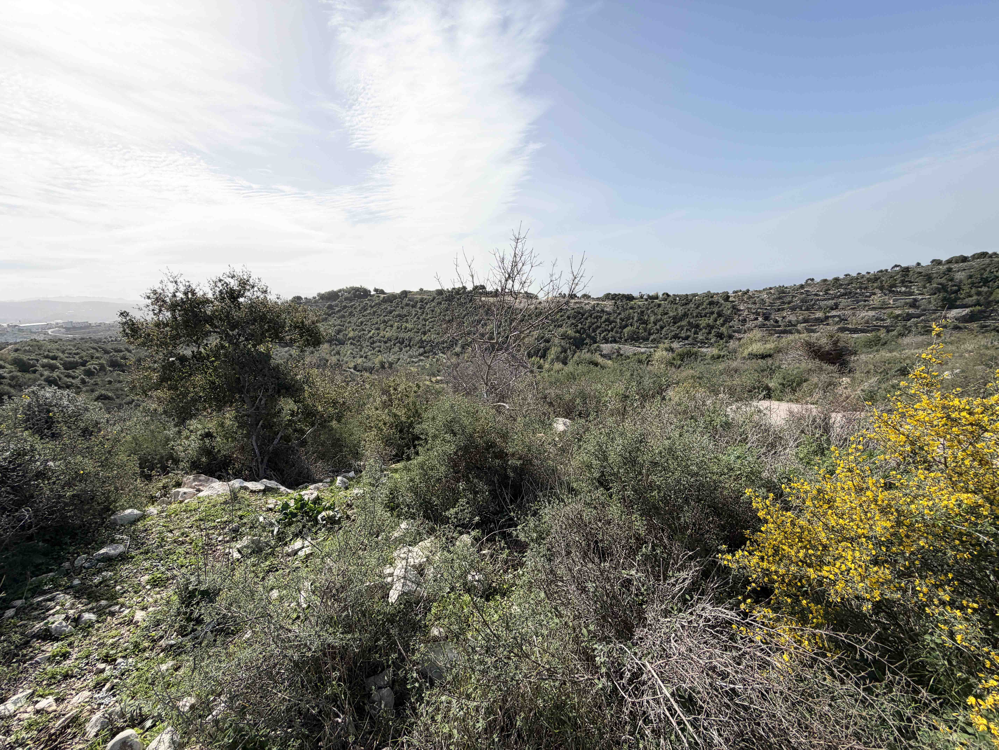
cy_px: 375
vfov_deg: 85.7
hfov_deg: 102.1
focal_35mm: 14
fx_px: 404
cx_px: 500
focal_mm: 2.22
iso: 20
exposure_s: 1/1497
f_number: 2.2
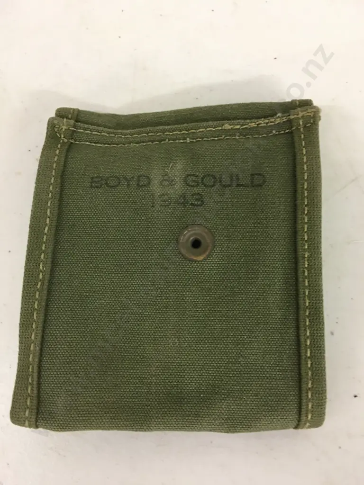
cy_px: 242
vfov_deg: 61.7
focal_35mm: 29
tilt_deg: -76.3
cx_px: 182
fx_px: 407
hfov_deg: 48.2
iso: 80
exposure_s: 1/17
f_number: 2.2
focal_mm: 4.15
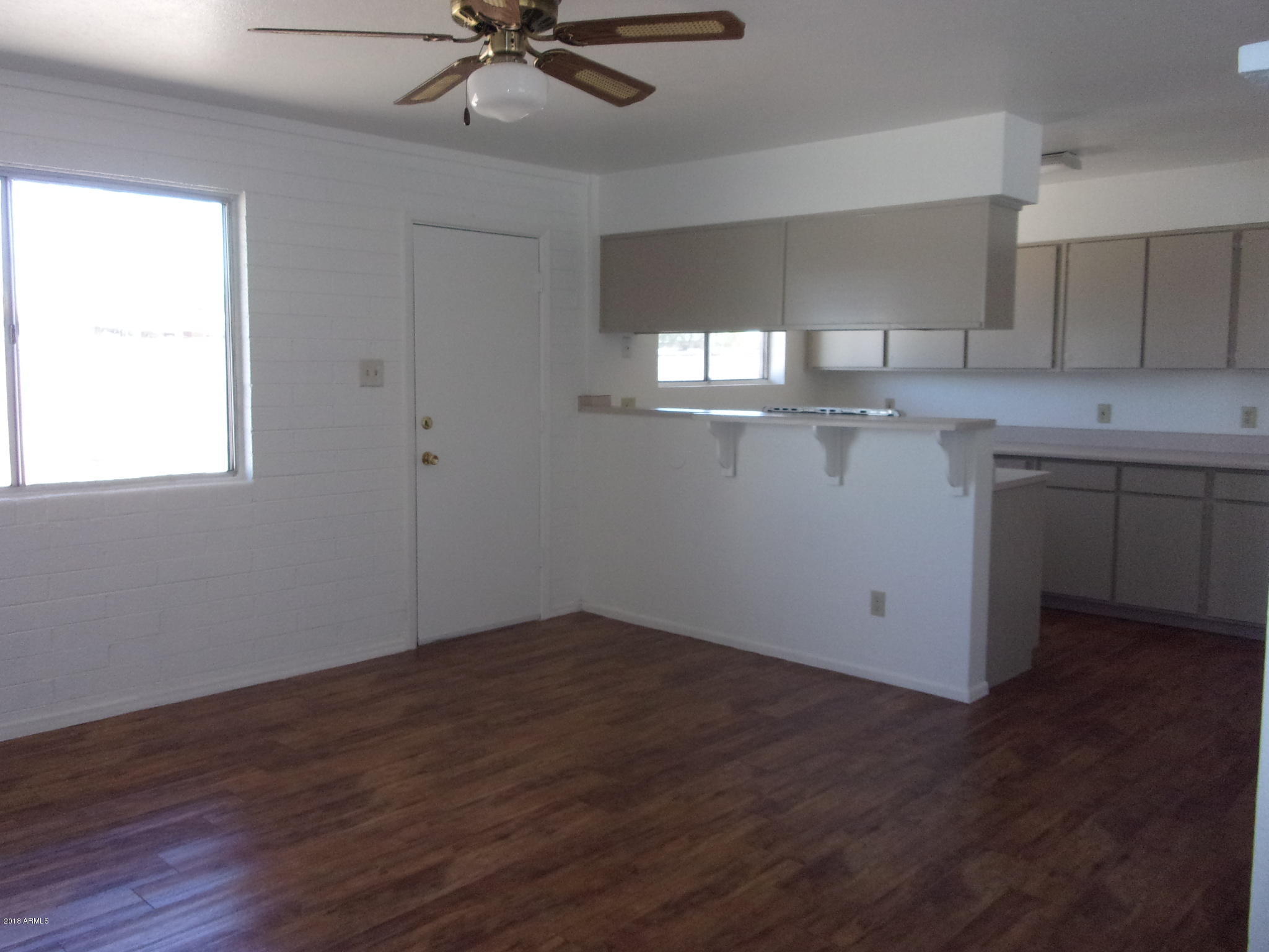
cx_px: 634
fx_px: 1026
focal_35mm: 28
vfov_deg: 49.7
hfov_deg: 63.4
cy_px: 476
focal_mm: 5.1
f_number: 3.9
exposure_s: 1/34
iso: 293
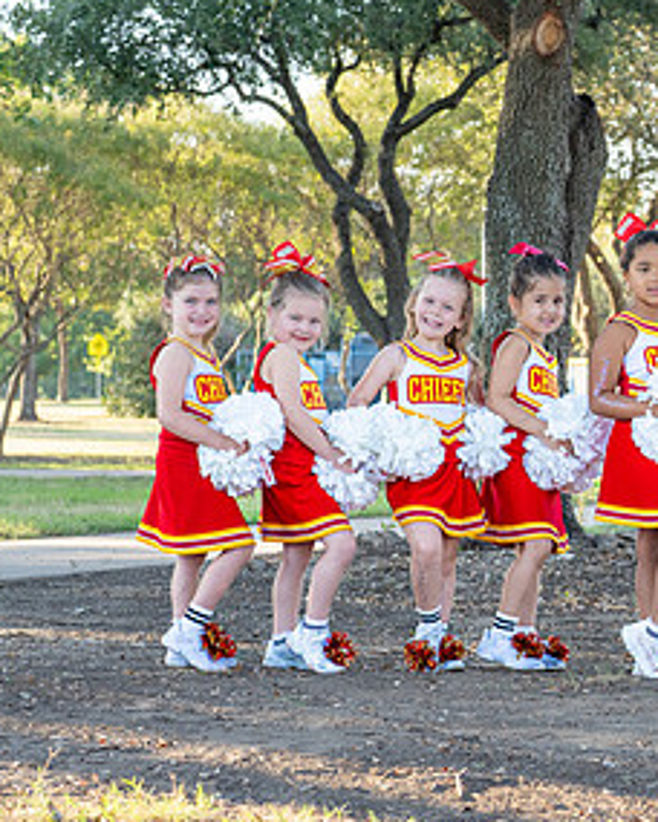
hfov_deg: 13.3
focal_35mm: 113
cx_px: 750
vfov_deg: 17.0
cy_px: 444
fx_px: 2751
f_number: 4
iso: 320
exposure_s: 1/320
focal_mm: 50
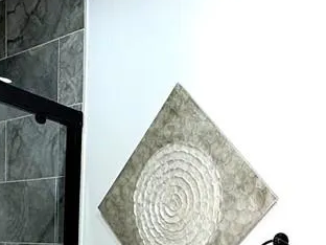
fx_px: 433
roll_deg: -3.3
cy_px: 304
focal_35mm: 46
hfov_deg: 39.7
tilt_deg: -4.1
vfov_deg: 27.3
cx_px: 258
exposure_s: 1/120
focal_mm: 2.22
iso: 125
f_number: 2.2
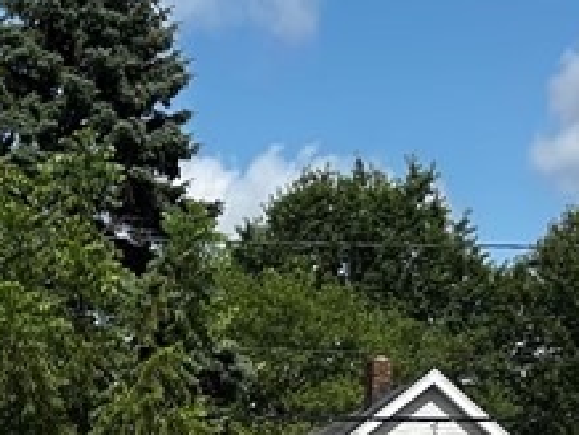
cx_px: 50
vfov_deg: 11.8
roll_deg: -2.1
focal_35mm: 122
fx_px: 2043
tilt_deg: +1.7
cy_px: 573
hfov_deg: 15.9
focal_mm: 5.7
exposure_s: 1/3968
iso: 50
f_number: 1.5
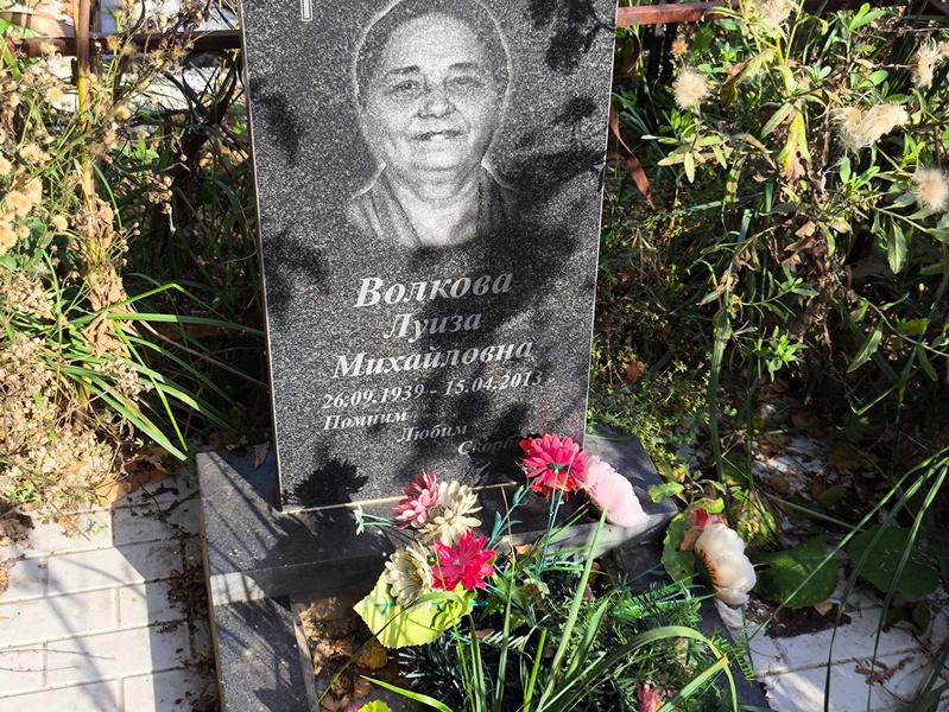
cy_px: 356
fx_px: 1371
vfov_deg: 29.1
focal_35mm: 50
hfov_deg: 38.2
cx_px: 474
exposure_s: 1/523
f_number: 1.7
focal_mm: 4.71
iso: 50
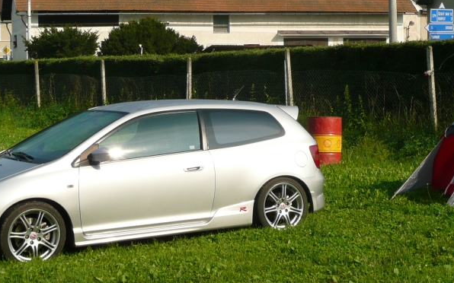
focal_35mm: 82
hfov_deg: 25.2
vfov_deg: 15.8
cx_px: 270
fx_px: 1014
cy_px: 70
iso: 100
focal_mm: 7.3
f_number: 4.1
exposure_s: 1/640
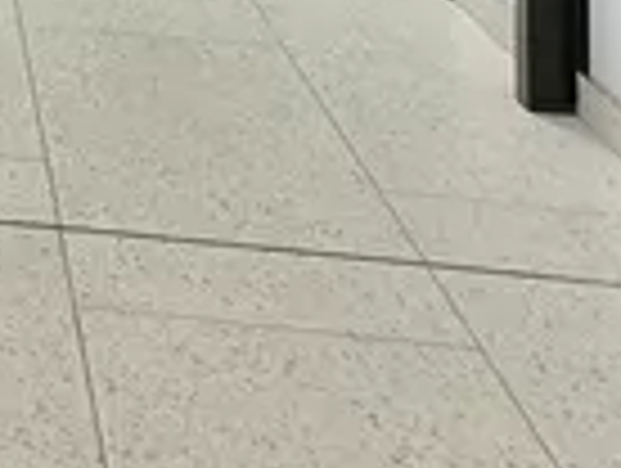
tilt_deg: -1.4
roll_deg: -0.1
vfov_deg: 14.4
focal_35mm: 81
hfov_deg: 19.9
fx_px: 1456
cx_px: -378
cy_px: -536
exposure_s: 1/100
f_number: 2.2
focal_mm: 2.22
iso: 100
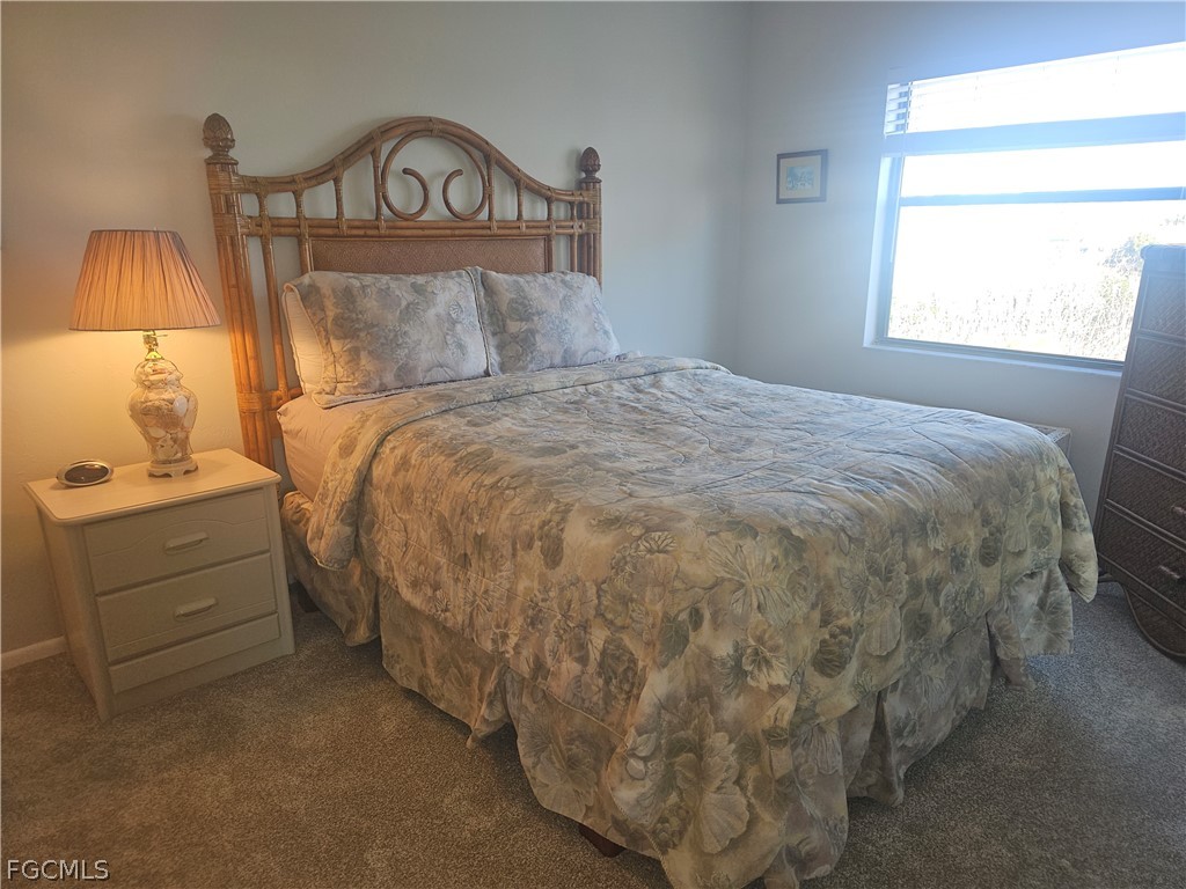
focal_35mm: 23
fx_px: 788
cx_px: 593
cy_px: 444
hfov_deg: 73.9
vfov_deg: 58.9
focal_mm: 6.3
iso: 32
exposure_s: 1/60
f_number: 1.7
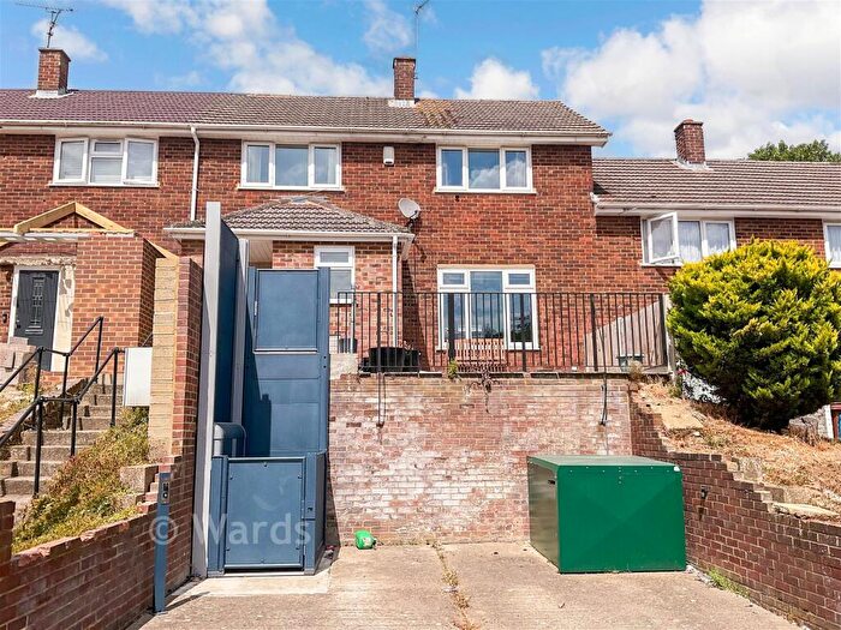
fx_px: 705
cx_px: 420
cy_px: 315
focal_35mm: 29
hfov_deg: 61.7
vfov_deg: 48.2
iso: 16
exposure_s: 1/3000
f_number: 1.8
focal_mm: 3
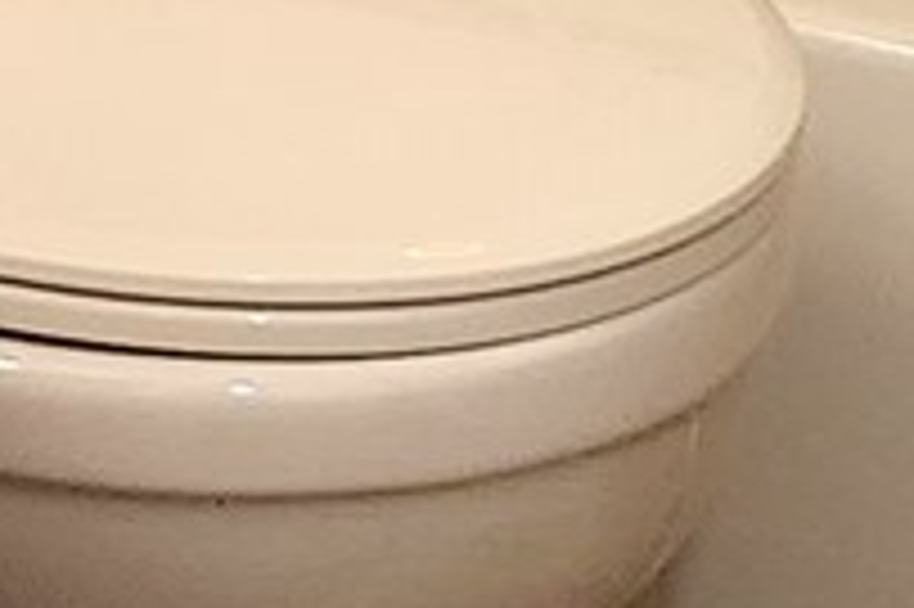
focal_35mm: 252
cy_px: -1928
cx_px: -797
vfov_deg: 4.9
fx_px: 6393
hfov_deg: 7.9
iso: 320
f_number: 1.8
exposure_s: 1/120
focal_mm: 5
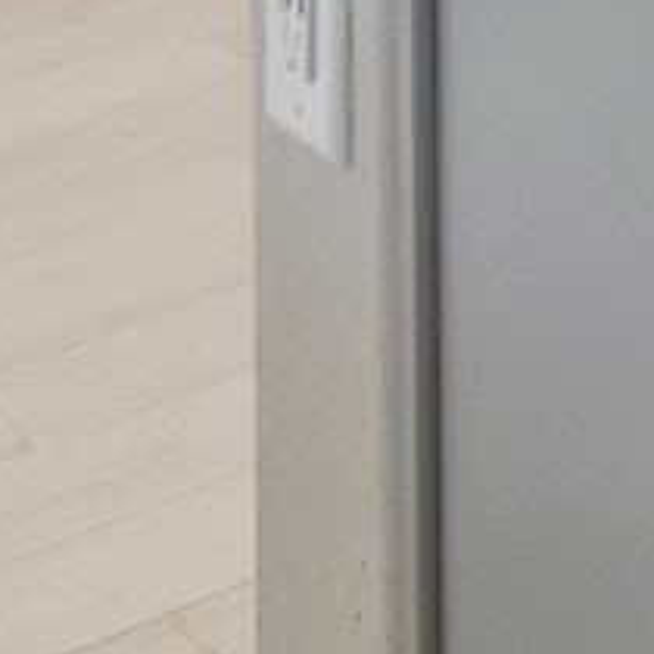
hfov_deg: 8.5
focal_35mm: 132
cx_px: 2448
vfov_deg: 10.4
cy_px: -1171
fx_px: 2821
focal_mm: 10
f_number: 8
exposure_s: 1/25
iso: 200
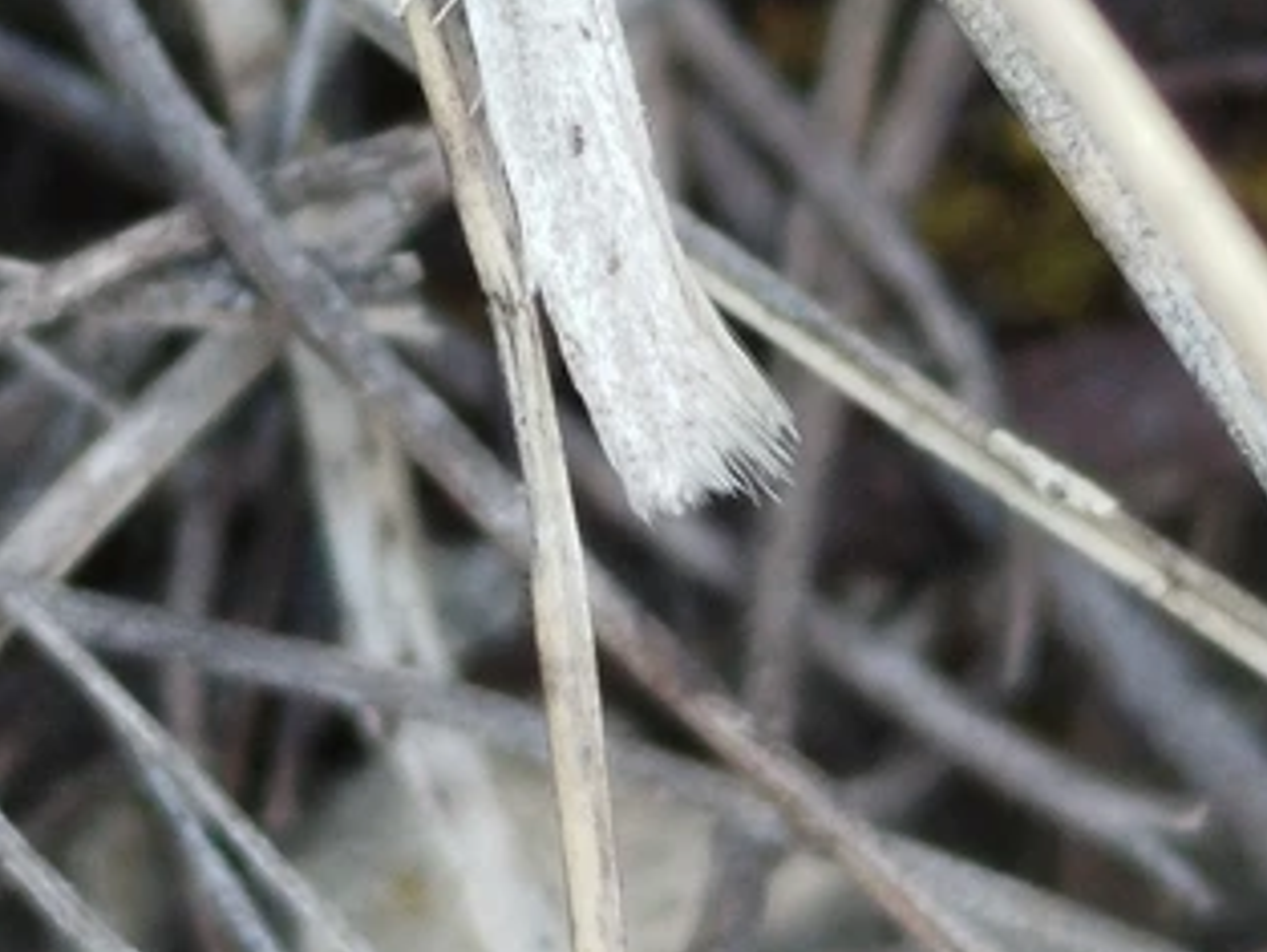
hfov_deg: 22.2
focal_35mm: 88
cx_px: 449
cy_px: 89
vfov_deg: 16.6
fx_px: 3222
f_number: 1.7
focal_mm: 5.31
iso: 100
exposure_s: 1/50
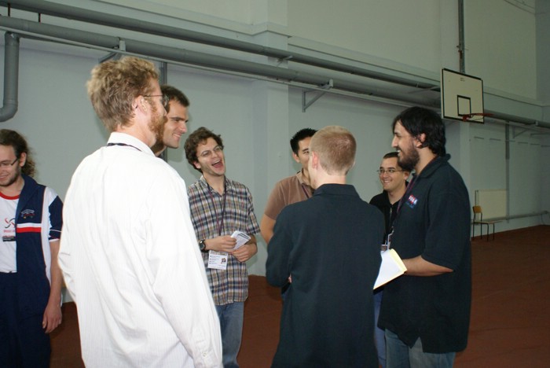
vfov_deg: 43.7
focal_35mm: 30
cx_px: 275
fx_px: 459
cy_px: 184
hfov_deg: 61.9
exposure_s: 1/20
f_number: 5.6
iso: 800
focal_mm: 20
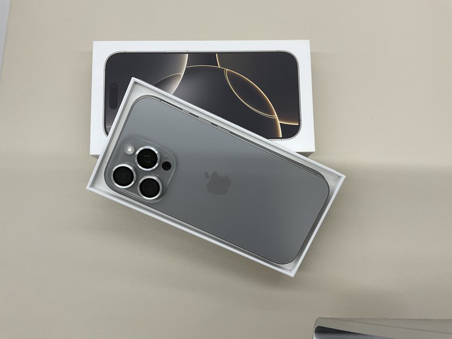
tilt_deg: -81.5
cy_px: 170
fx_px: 379
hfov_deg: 61.7
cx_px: 226
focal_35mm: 29
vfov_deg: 48.2
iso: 64
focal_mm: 3
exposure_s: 1/120
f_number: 1.8
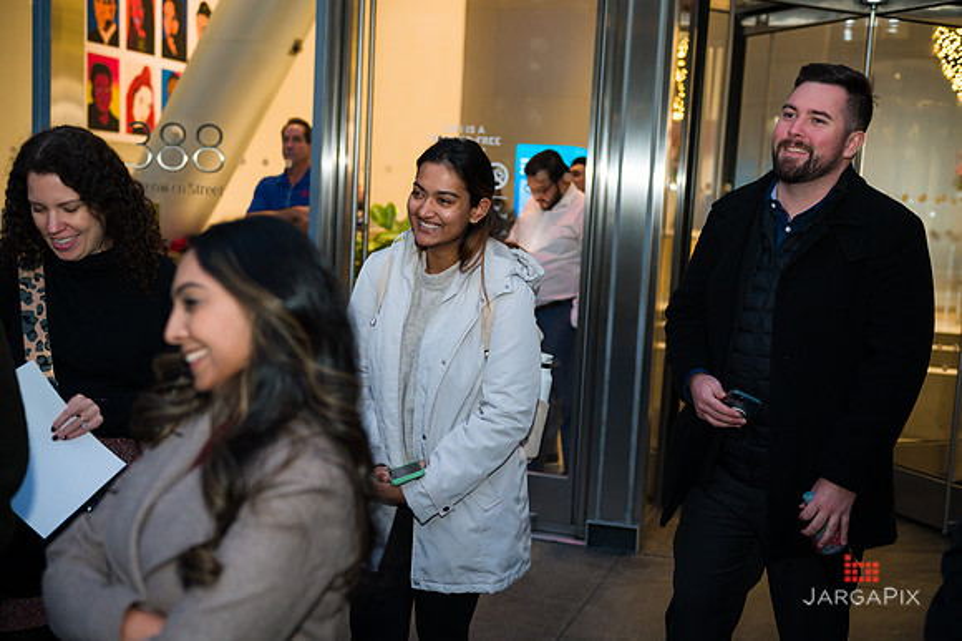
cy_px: 320
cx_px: 481
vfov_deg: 29.8
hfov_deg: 43.6
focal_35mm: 45
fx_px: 1202
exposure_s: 1/200
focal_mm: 45
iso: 1600
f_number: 4
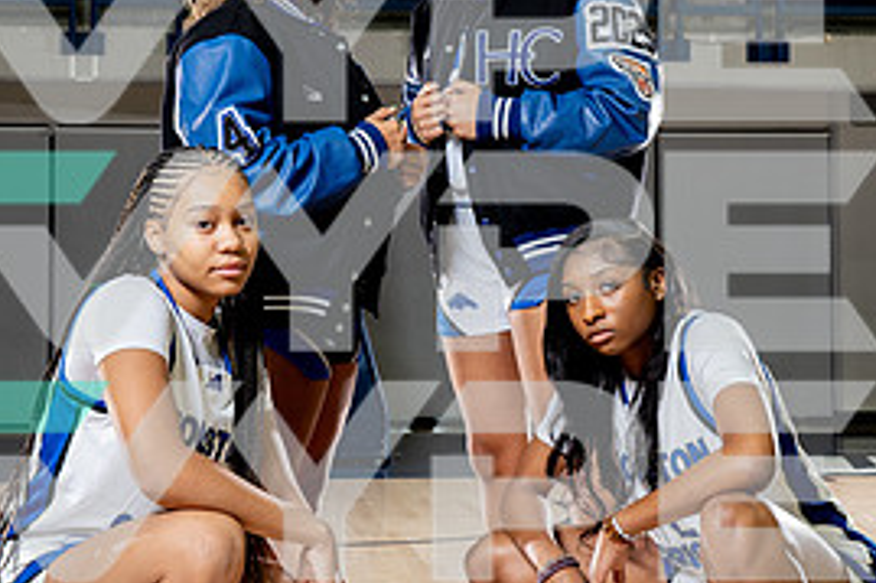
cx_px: 401
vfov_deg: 18.9
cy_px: 254
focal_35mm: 72
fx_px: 1751
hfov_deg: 28.1
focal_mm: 43
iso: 640
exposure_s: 1/250
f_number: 8
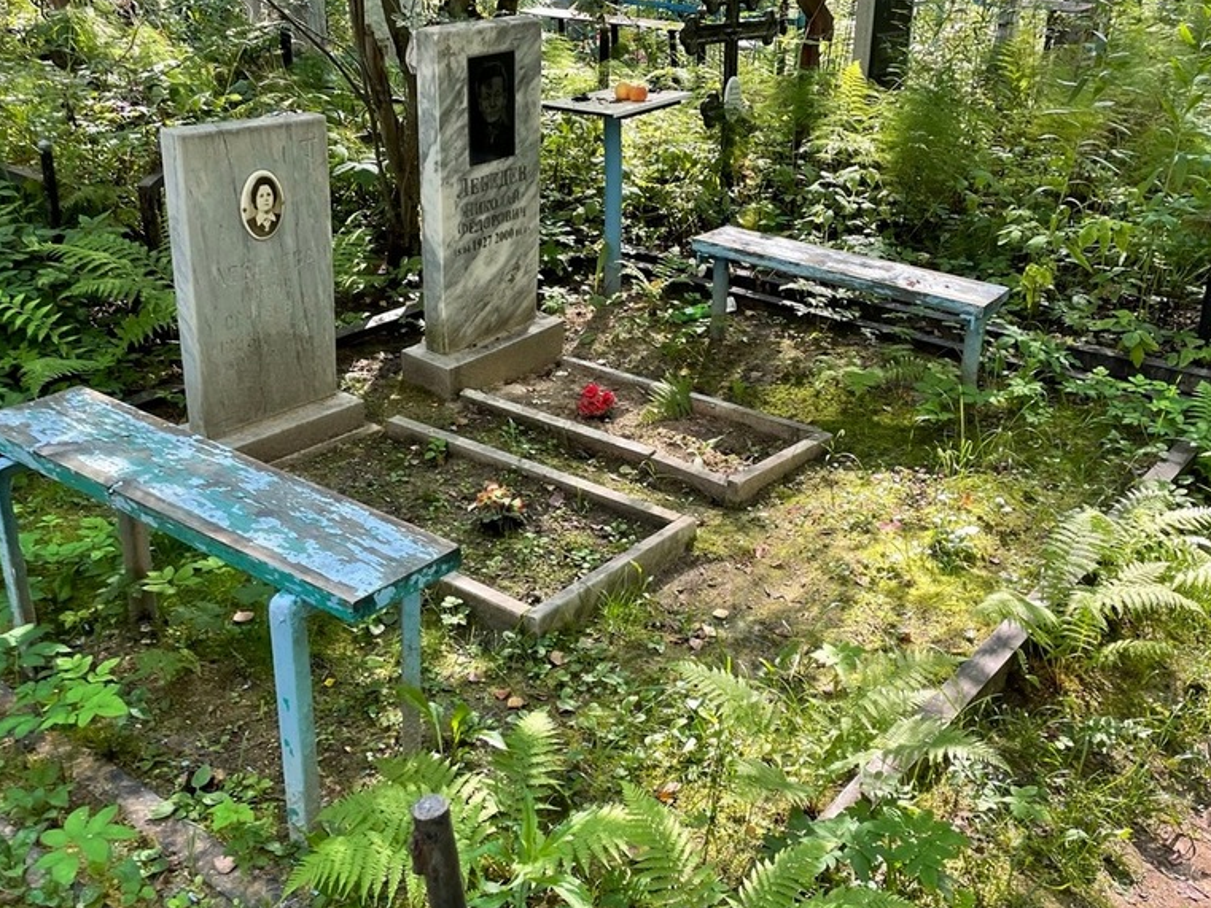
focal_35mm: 35
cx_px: 652
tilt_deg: -18.8
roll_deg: -2.8
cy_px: 463
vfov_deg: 40.7
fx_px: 1225
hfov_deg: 52.6
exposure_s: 1/121
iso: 64
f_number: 1.6
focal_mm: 4.2
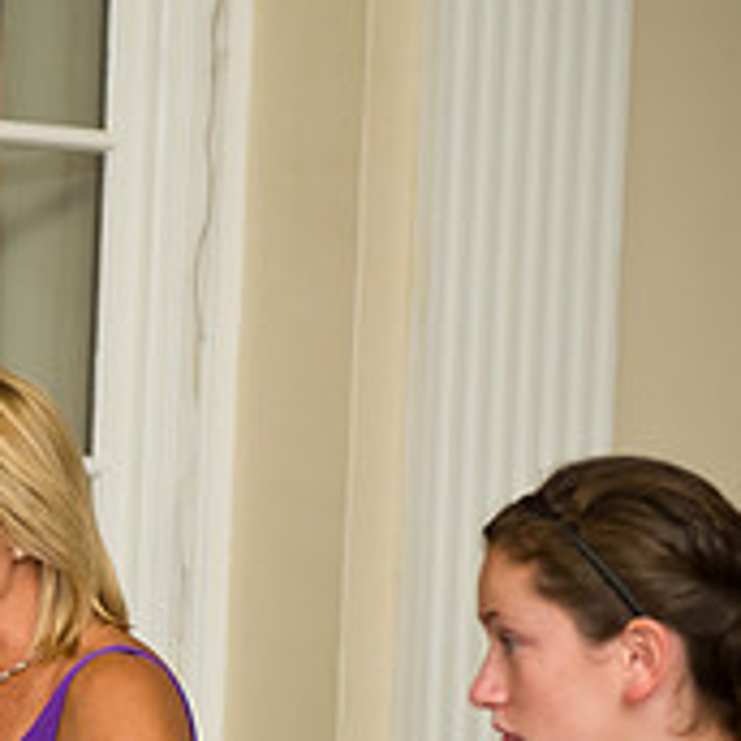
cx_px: -483
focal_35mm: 201
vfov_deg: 8.7
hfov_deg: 8.4
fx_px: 4868
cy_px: 569
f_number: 3.2
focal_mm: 70
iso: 1600
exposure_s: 1/125
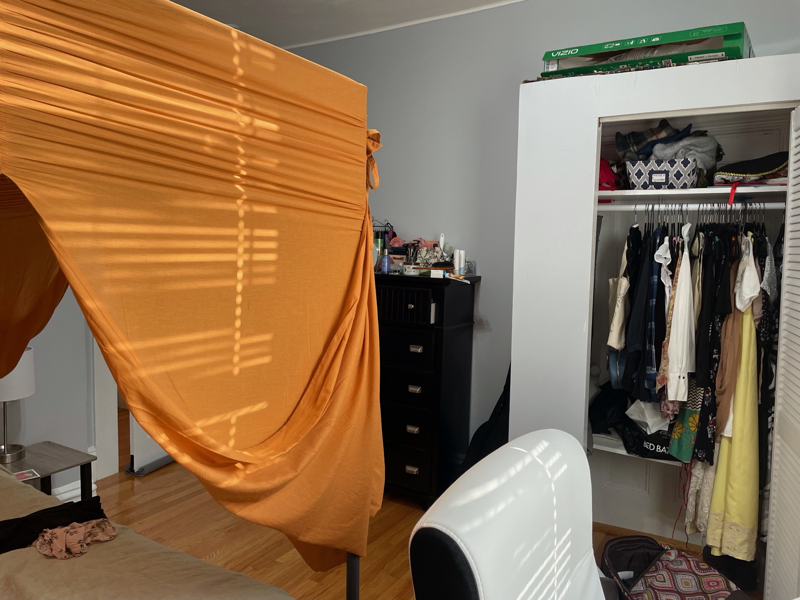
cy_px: 300
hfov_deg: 67.3
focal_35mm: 26
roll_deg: -0.7
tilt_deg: -5.3
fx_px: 601
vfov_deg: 53.1
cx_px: 400
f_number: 1.6
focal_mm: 4.2
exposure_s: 1/120
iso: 125
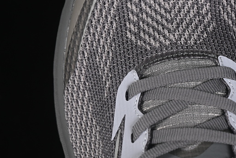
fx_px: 1010
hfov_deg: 13.3
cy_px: 47
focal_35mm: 154
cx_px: 168
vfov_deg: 8.9
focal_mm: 50
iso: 160
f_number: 7.1
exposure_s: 1/60
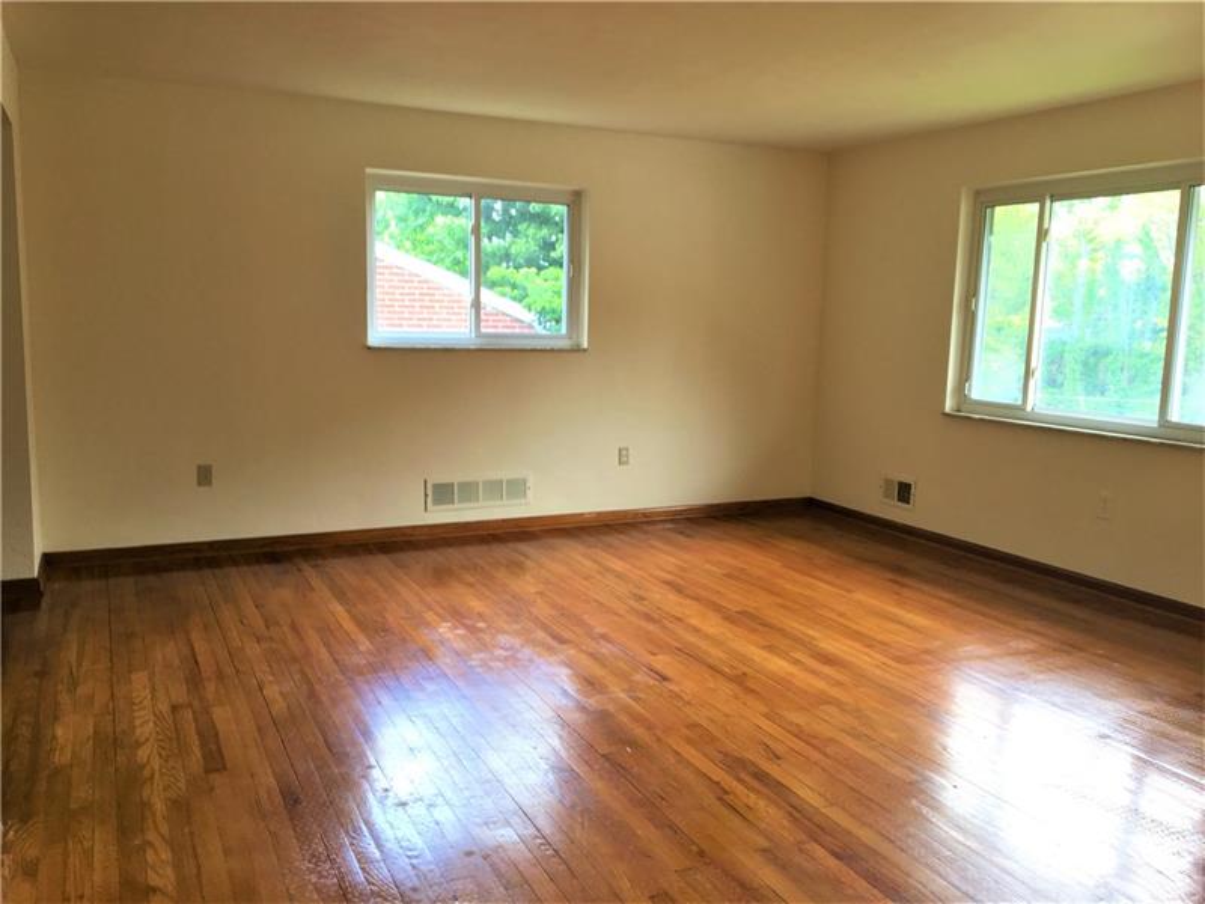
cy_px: 452
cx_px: 602
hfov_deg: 61.7
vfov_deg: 48.2
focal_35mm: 29
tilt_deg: -8.5
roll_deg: -1.1
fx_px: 1010
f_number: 2.2
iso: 32
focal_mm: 4.15
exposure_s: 1/40
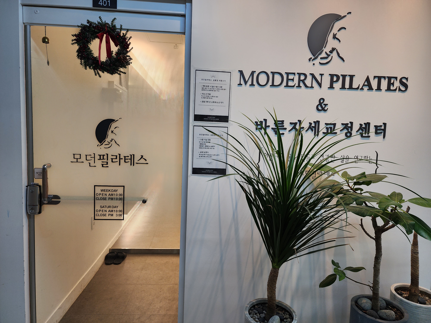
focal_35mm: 23
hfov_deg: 73.9
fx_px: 286
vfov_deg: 58.9
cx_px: 216
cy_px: 162
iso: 80
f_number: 1.8
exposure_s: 1/120
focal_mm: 6.4
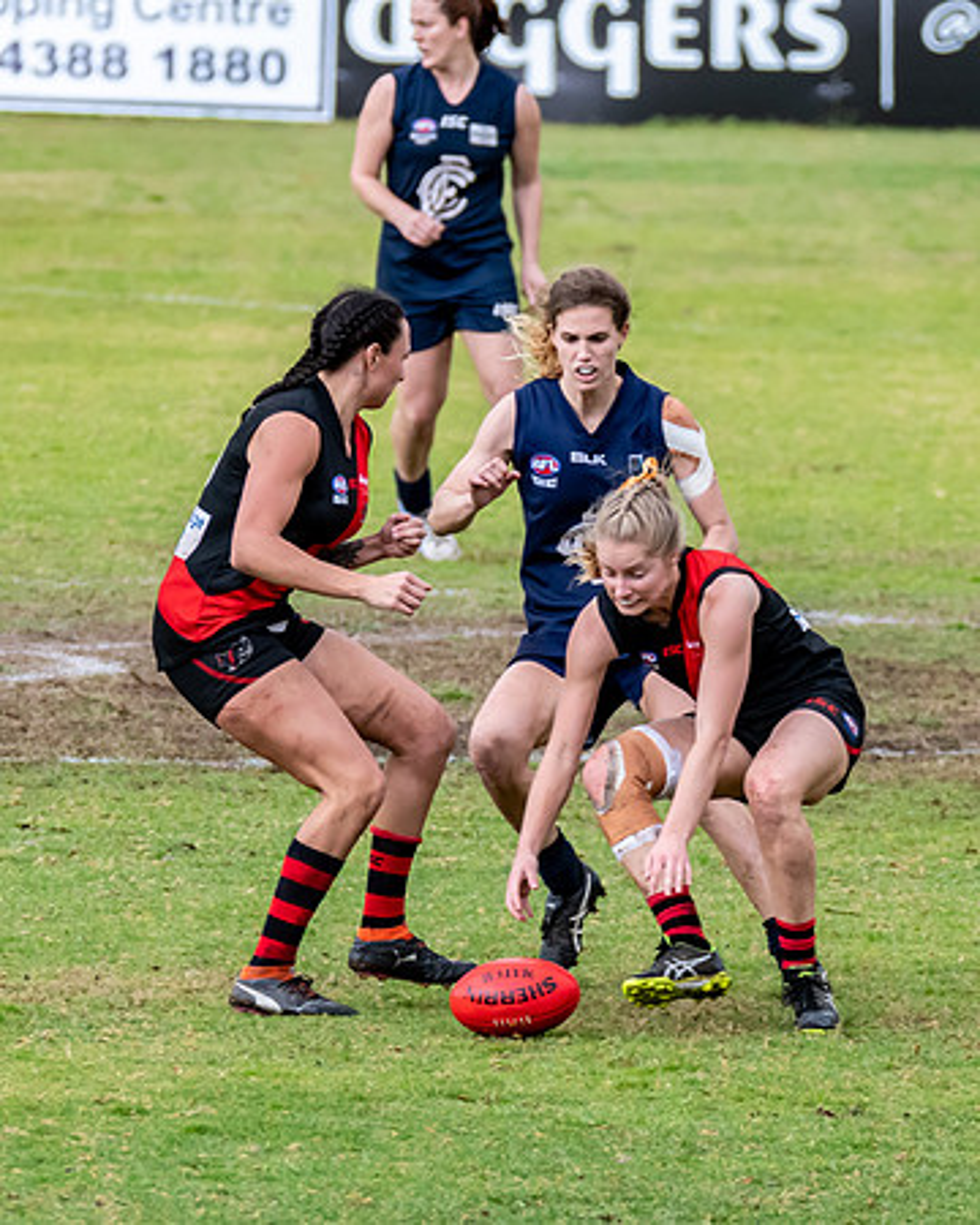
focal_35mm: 826
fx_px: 29953
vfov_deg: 2.3
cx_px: 377
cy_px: 749
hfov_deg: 1.9
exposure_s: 1/2000
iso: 1250
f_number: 7.1
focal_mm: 320
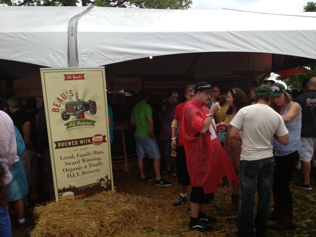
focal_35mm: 35
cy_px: 118
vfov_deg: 40.7
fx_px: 320
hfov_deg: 52.6
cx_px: 158
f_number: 2.4
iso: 50
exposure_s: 1/259
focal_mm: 4.28
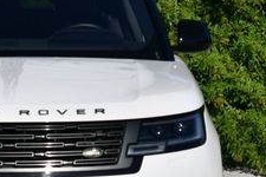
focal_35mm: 239
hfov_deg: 8.6
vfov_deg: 5.7
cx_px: 14
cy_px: 118
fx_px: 1766
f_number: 9
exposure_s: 1/320
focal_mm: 42
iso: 100
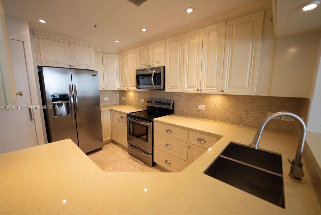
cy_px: 108
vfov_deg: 81.3
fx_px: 125
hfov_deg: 104.2
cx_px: 160
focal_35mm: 14
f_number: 2.8
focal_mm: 14
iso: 320
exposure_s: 1/100
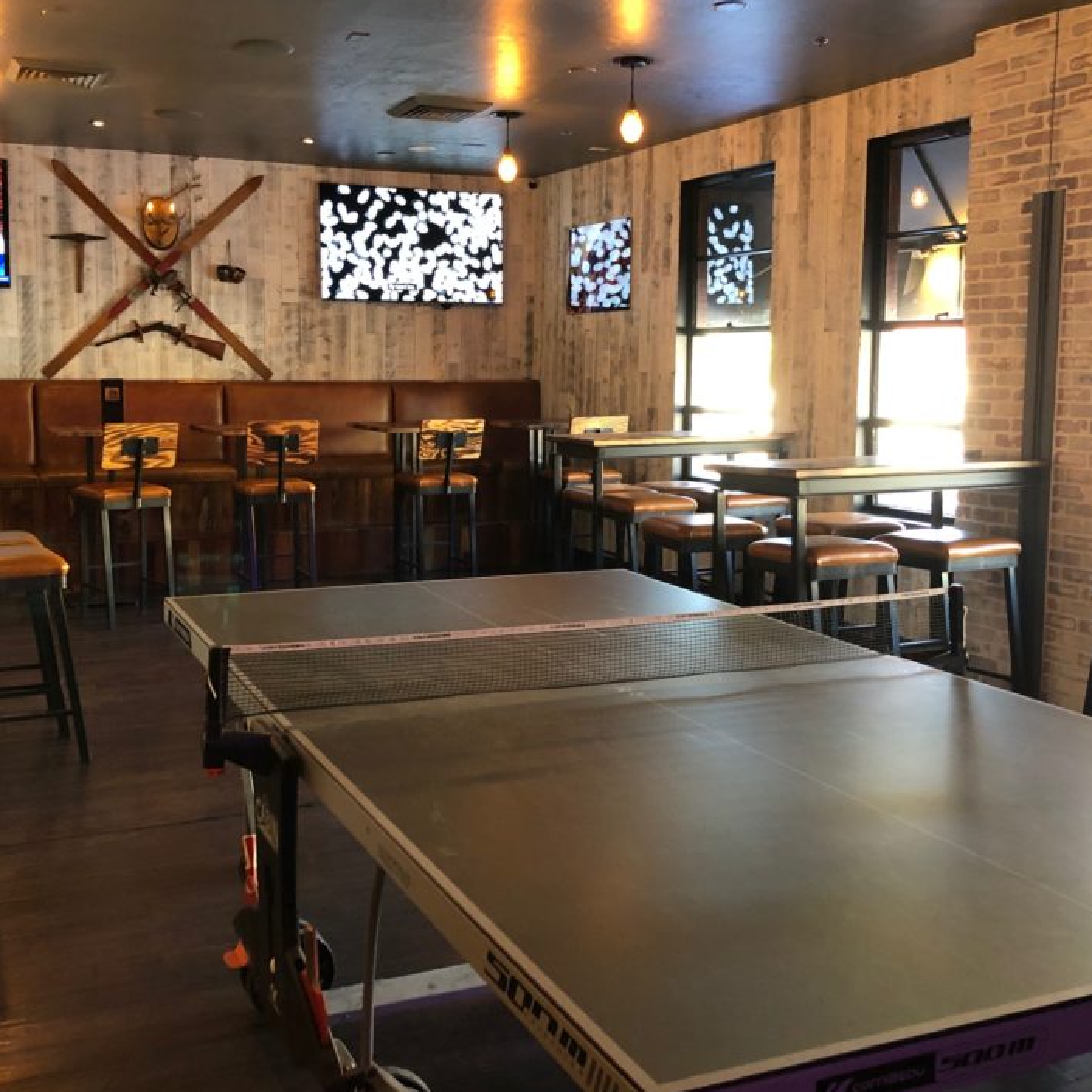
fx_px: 1285
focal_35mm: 36
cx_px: 470
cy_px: 507
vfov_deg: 46.0
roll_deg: +0.2
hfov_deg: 45.9
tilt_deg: -4.6
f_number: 1.8
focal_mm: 4
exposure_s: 1/15
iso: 100
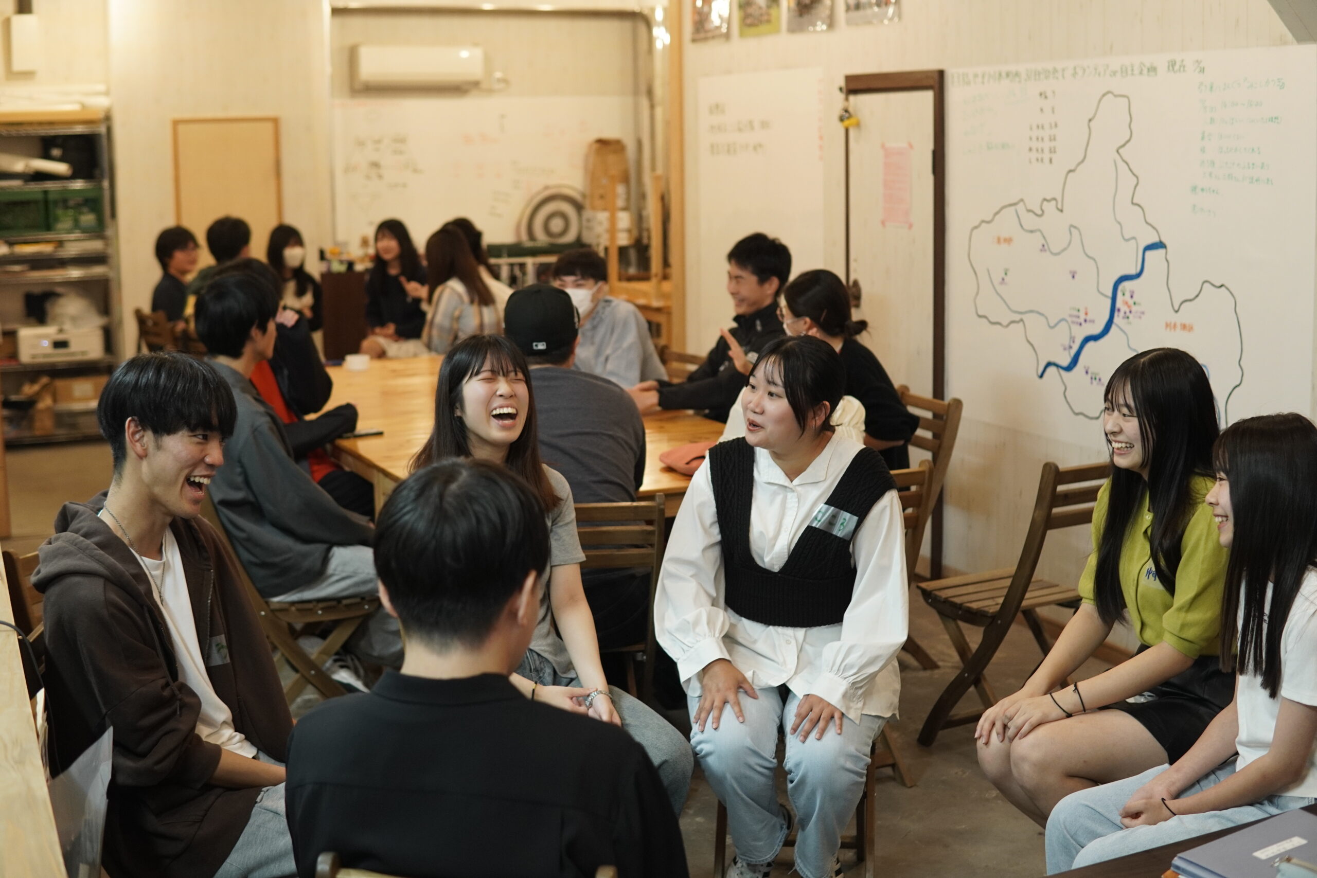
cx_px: 658
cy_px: 439
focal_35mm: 45
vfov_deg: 29.9
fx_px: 1646
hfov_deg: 43.6
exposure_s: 1/160
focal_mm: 30
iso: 800
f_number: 2.2
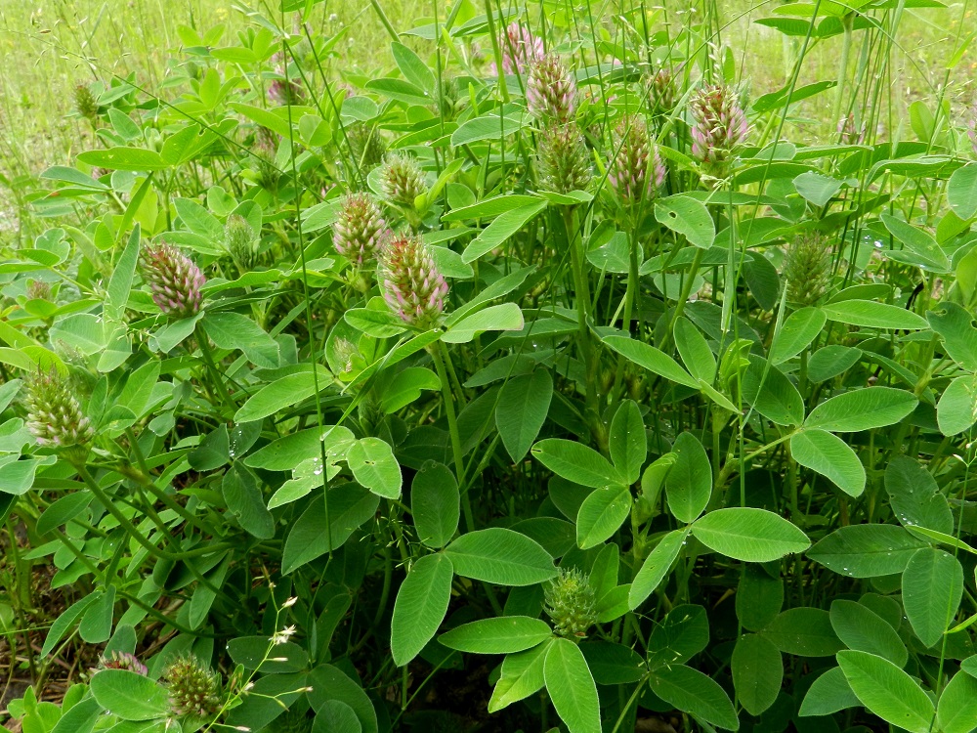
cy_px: 366
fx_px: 903
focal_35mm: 32
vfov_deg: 44.2
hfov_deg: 56.8
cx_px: 488
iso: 160
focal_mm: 5.6
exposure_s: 1/50
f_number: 5.6
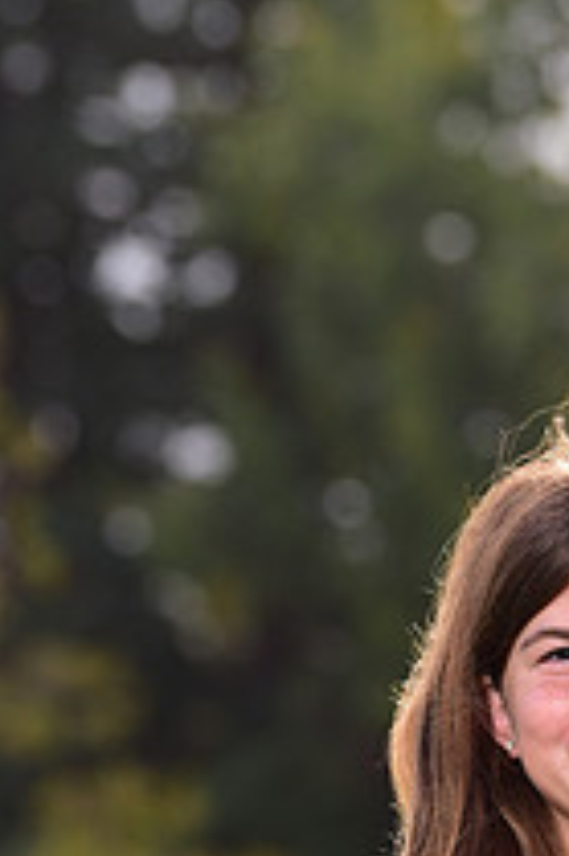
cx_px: 624
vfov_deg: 5.3
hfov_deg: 3.5
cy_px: 1143
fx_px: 9237
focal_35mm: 389
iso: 125
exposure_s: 1/250
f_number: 5
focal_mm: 140
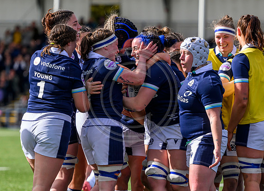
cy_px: 141
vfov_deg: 5.2
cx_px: 155
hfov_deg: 7.2
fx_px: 2086
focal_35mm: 277
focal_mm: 160
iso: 500
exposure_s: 1/5000
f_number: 3.2
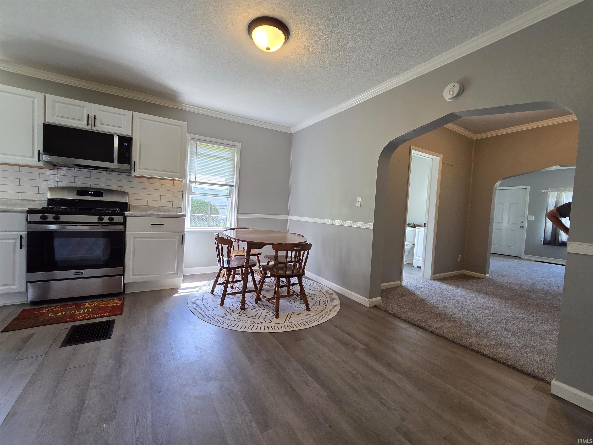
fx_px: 223
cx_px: 296
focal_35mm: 13
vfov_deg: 89.9
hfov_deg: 106.2
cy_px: 222
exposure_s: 1/120
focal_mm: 2.2
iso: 200
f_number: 2.2
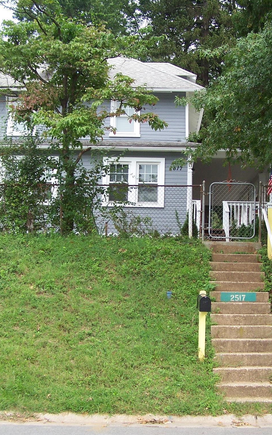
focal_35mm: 54
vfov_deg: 37.5
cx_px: 152
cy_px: 218
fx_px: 641
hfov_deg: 24.0
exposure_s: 1/250
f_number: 2.8
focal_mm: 6.3
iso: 80
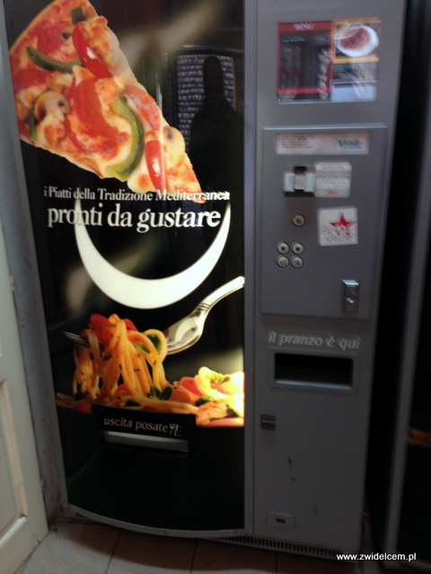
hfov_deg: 42.9
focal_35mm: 33
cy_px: 287
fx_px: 548
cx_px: 216
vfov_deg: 55.4
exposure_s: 1/20
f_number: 2.4
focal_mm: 4.12
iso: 80
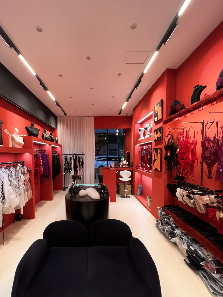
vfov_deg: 94.2
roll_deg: +1.1
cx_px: 92
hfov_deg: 77.5
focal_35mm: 16
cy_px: 163
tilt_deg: -3.4
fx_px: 137
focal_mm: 1.57
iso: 250
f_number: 1.8
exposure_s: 1/50
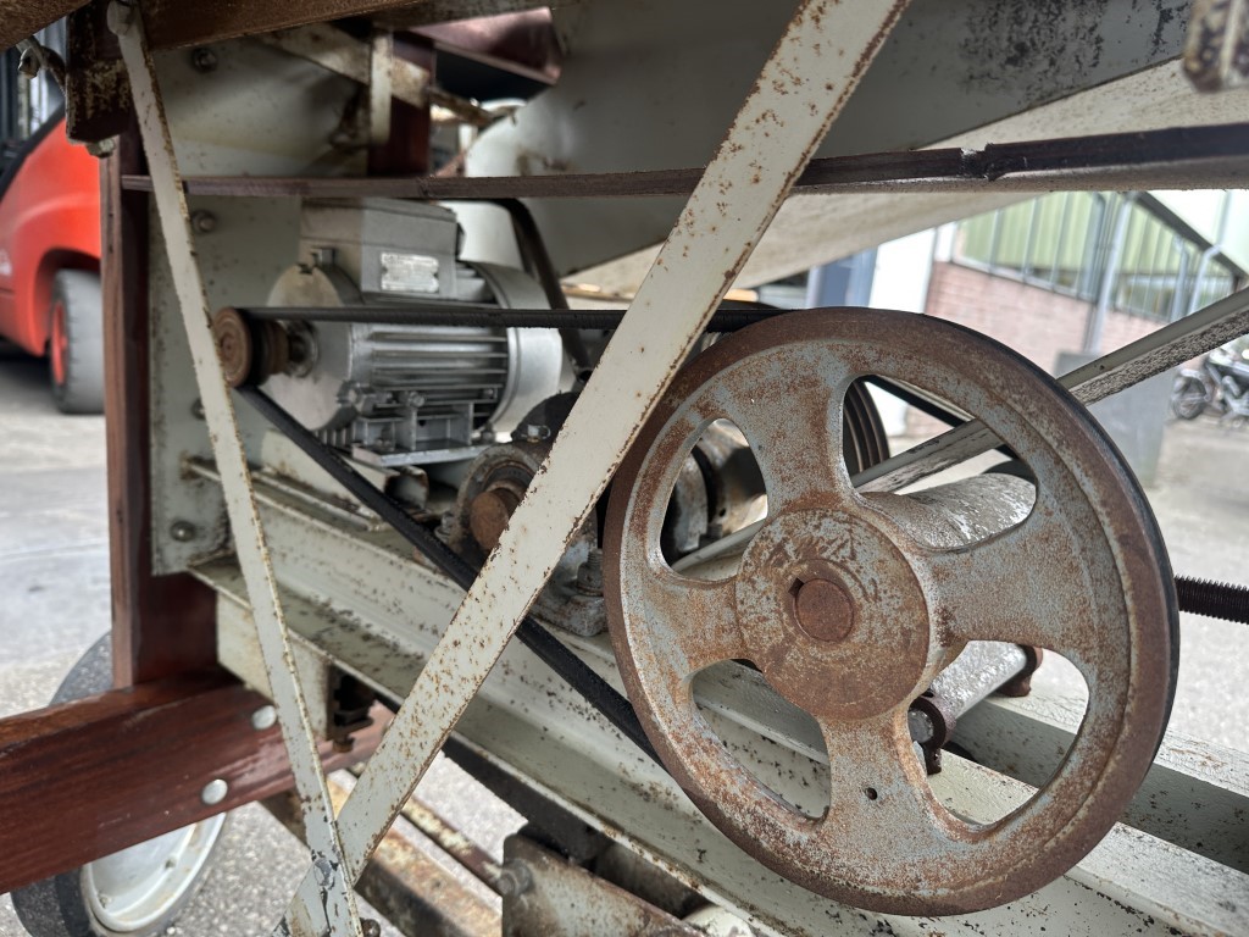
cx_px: 624
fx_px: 866
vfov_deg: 56.8
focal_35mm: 24
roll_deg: -5.5
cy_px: 468
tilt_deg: -9.8
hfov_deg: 71.6
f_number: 1.78
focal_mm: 6.86
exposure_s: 1/121
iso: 80
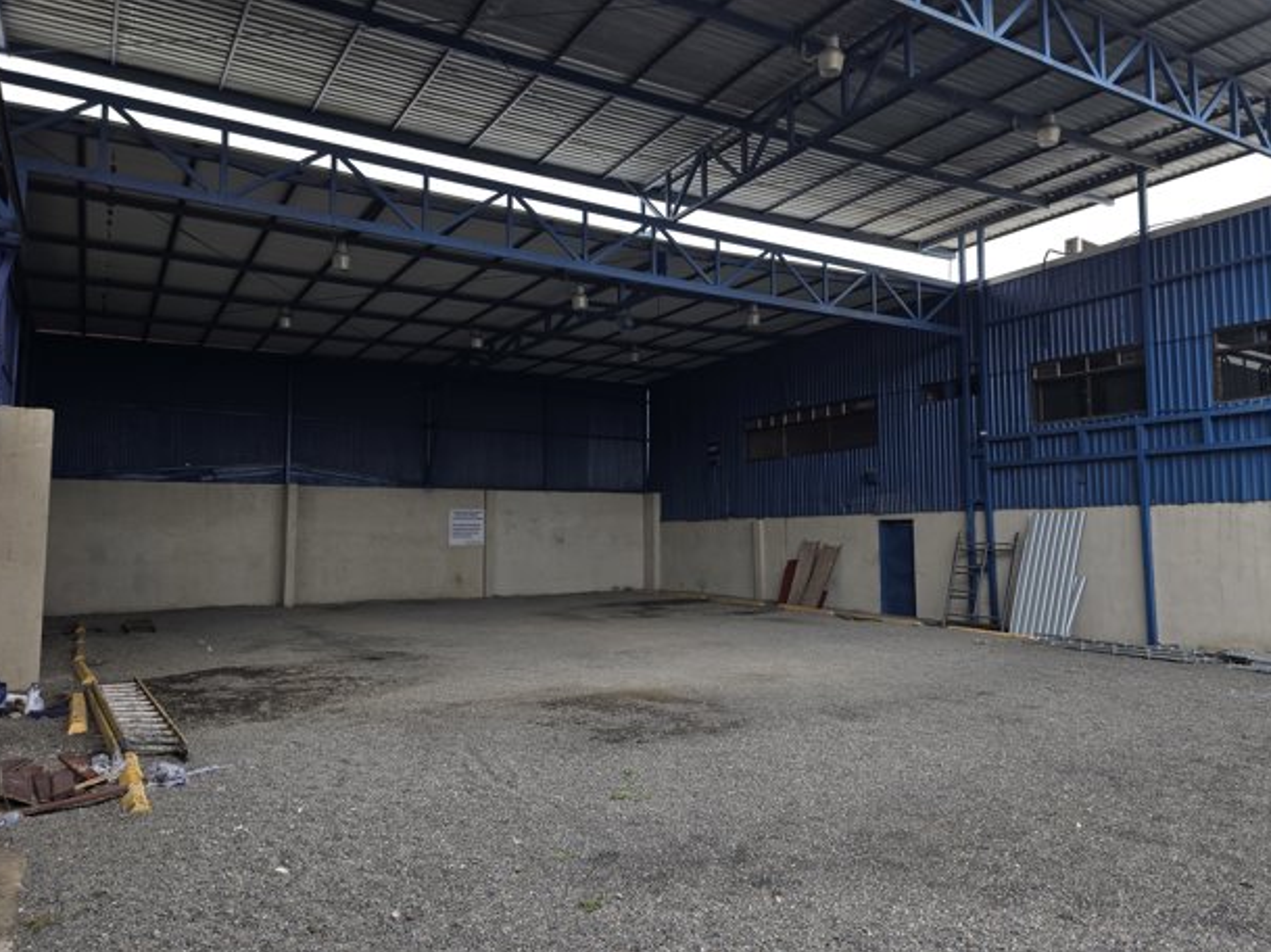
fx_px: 881
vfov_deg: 56.8
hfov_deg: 71.6
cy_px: 461
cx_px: 648
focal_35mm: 24
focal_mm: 6.3
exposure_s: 1/120
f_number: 1.7
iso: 20
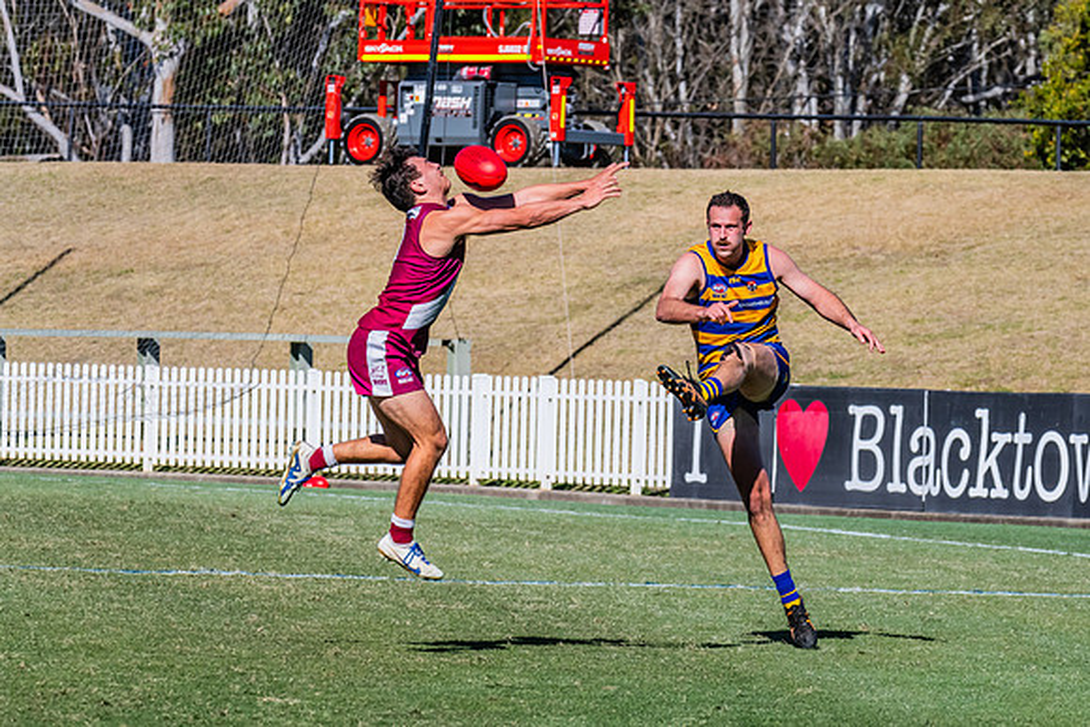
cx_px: 708
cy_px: 472
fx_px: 9836
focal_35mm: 325
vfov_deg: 4.2
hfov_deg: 6.3
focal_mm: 250
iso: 800
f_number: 13
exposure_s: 1/1600
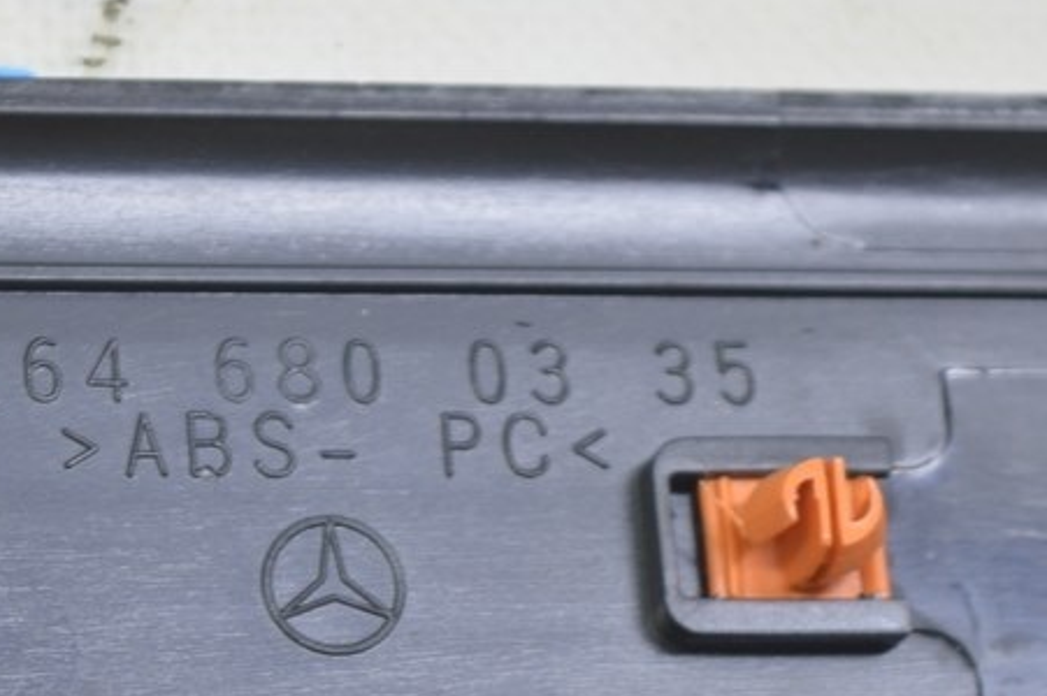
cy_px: 354
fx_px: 5438
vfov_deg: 7.3
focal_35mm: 187
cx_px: 46
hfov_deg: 10.9
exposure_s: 1/15
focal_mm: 55
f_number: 5.6
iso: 400
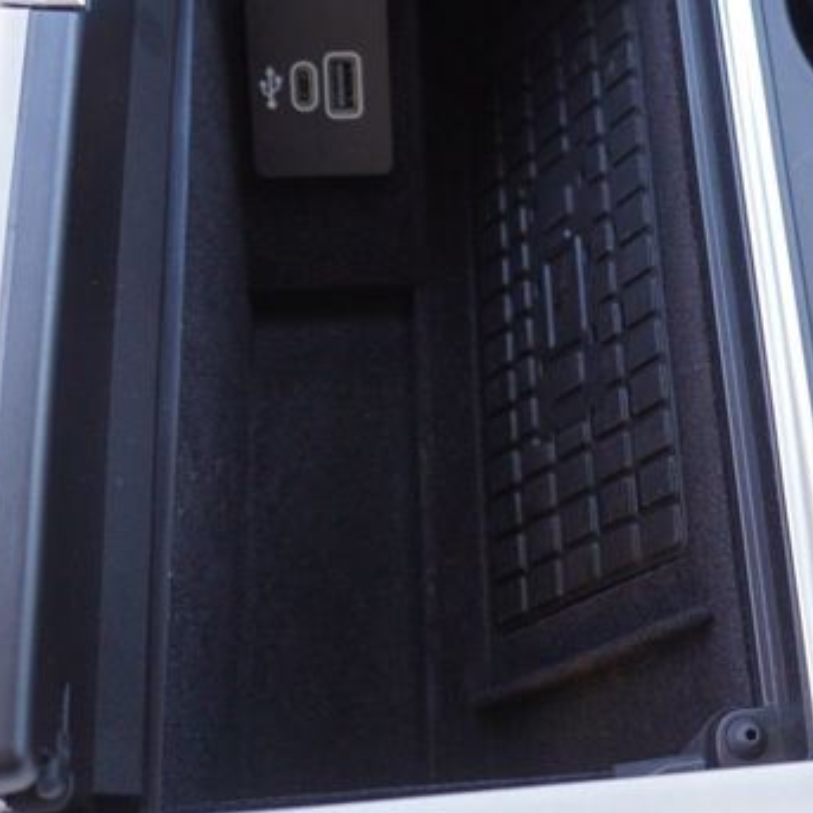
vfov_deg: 27.6
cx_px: 654
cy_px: 166
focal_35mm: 61
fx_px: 1621
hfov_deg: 27.6
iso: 320
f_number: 4
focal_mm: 16
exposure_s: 1/60
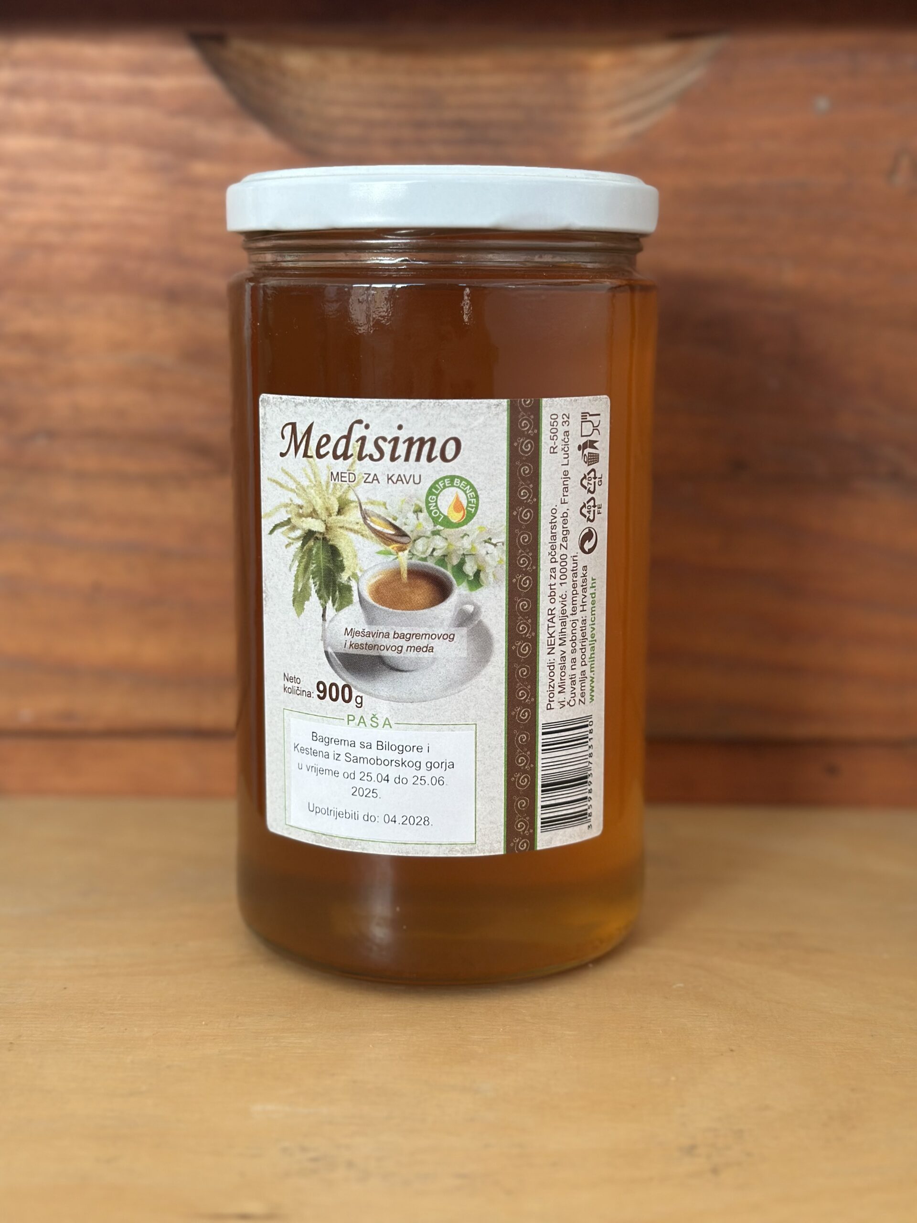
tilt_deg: -10.2
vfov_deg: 39.7
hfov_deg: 30.3
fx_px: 1695
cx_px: 458
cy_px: 612
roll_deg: -0.9
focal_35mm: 48
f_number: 1.78
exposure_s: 1/107
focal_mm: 6.86
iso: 125
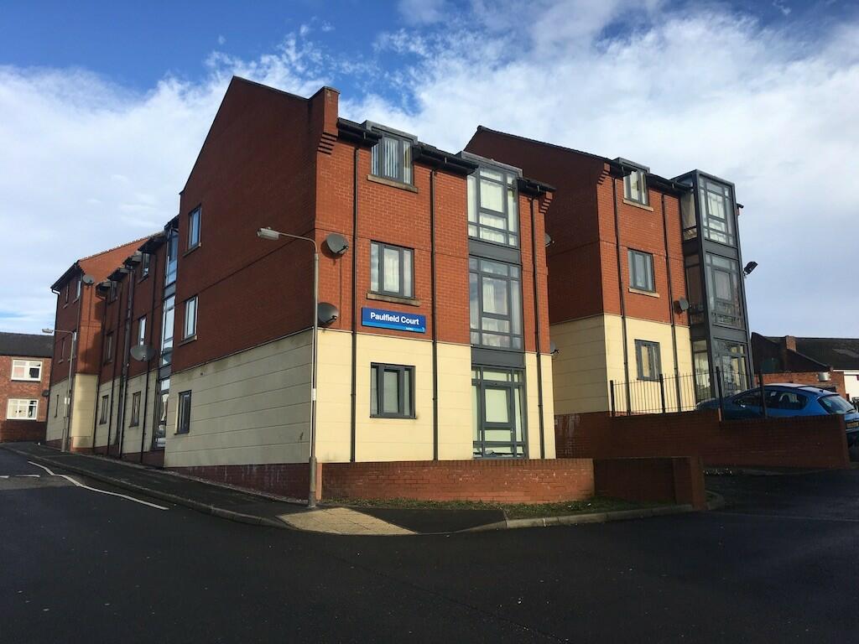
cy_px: 322
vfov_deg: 48.2
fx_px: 720
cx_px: 430
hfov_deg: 61.7
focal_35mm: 29
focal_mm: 4.15
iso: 25
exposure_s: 1/1221
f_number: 2.2
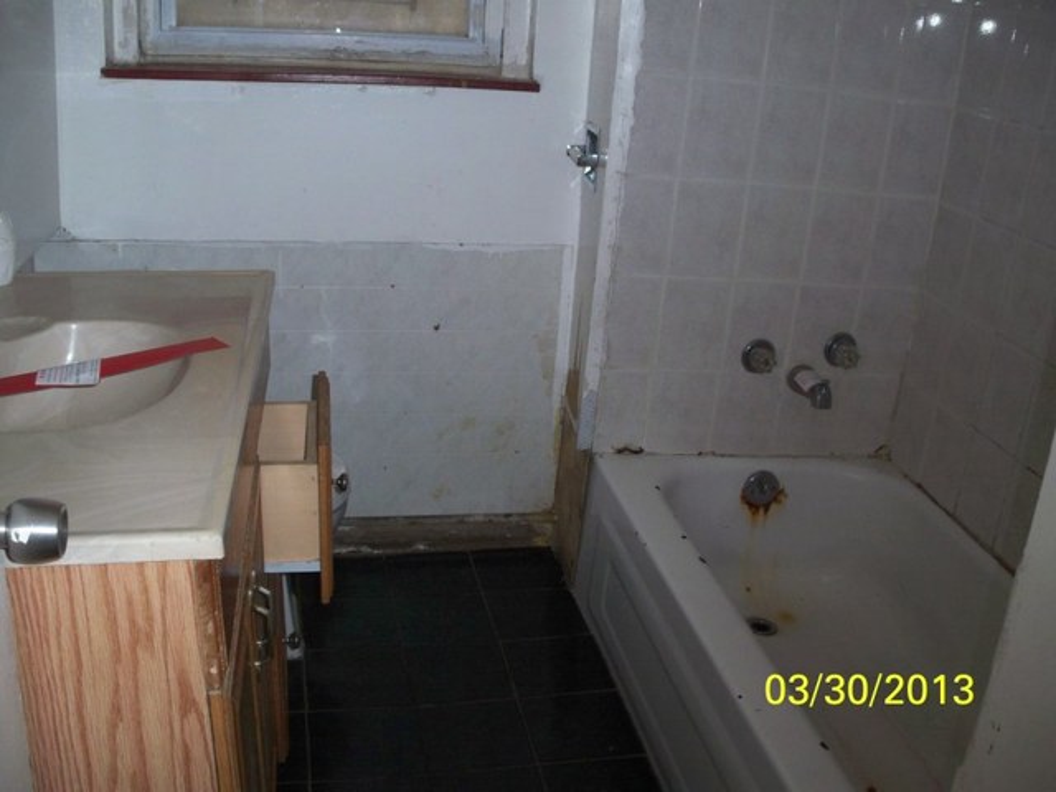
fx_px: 1129
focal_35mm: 37
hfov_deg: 50.1
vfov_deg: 38.7
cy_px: 396
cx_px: 528
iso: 200
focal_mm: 7.9
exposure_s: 1/30
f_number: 3.4
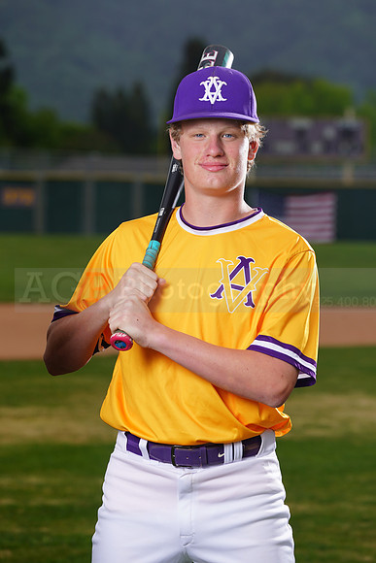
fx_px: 3131
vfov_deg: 10.3
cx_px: 188
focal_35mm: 200
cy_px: 282
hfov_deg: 6.9
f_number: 8
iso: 100
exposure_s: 1/250
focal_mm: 200
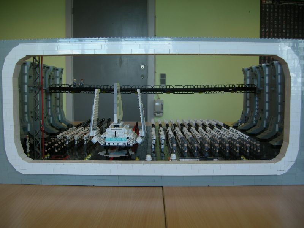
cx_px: 152
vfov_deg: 39.7
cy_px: 114
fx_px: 316
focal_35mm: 36
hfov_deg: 51.4
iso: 76
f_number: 2.7
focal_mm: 7.5
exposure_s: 1/59.1
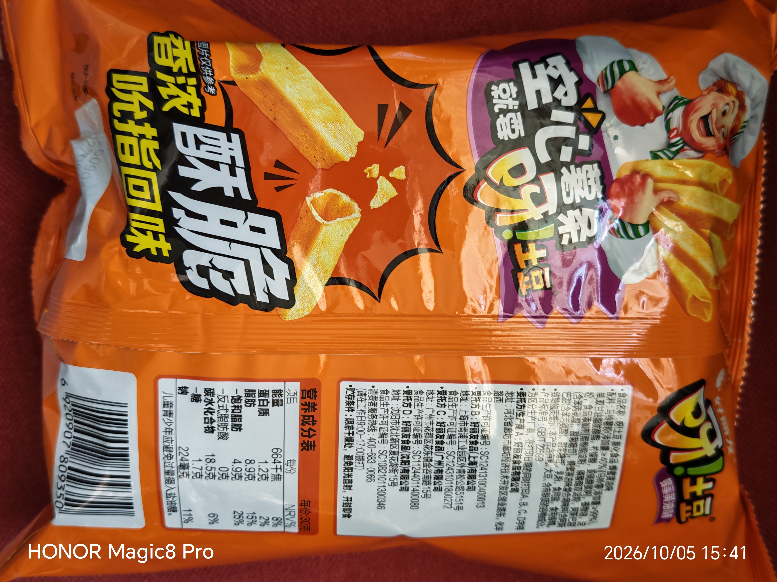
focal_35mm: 35
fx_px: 786
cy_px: 291
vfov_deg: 40.7
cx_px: 388
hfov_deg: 52.6
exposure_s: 1/50
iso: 640
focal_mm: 6.55
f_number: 1.6
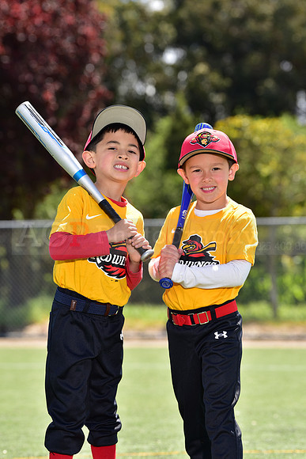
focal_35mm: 165
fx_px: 2102
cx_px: 153
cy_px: 230
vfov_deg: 12.4
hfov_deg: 8.3
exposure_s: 1/200
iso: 80
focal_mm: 165
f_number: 5.6
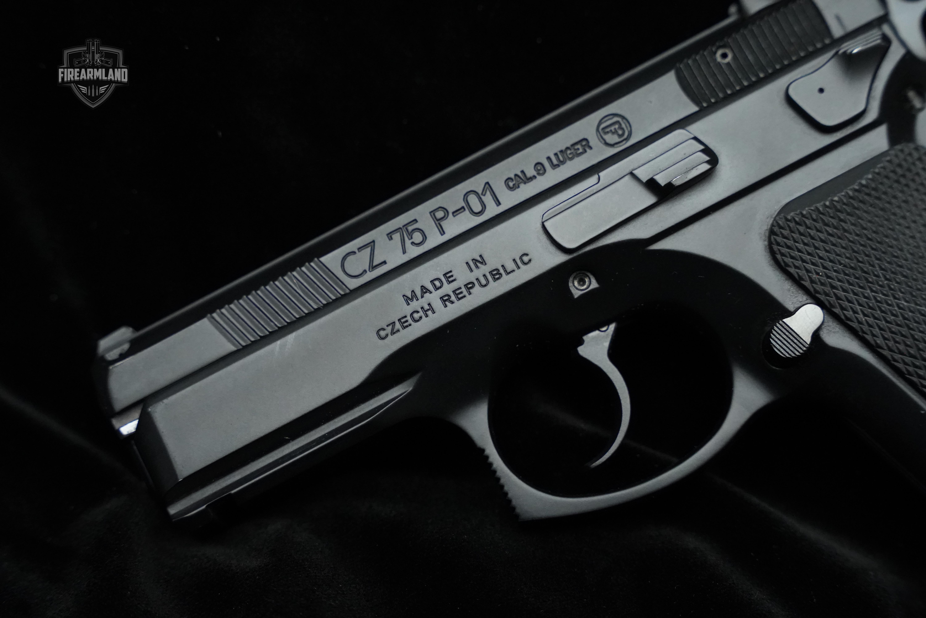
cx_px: 463
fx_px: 1800
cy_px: 309
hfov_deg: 28.8
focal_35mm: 70
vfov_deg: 19.5
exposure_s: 1/250
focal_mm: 70
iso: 8000
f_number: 6.3
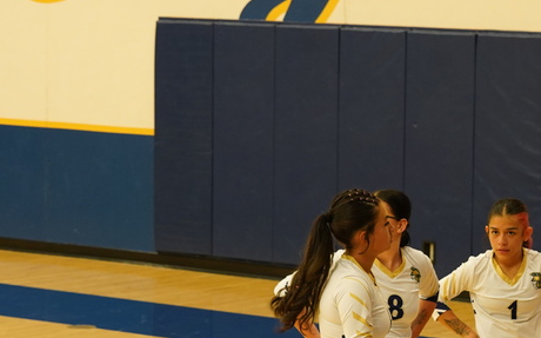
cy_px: 361
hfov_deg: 12.4
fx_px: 2476
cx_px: 502
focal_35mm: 168
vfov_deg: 7.8
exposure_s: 1/80
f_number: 5.6
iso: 2000
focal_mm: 74
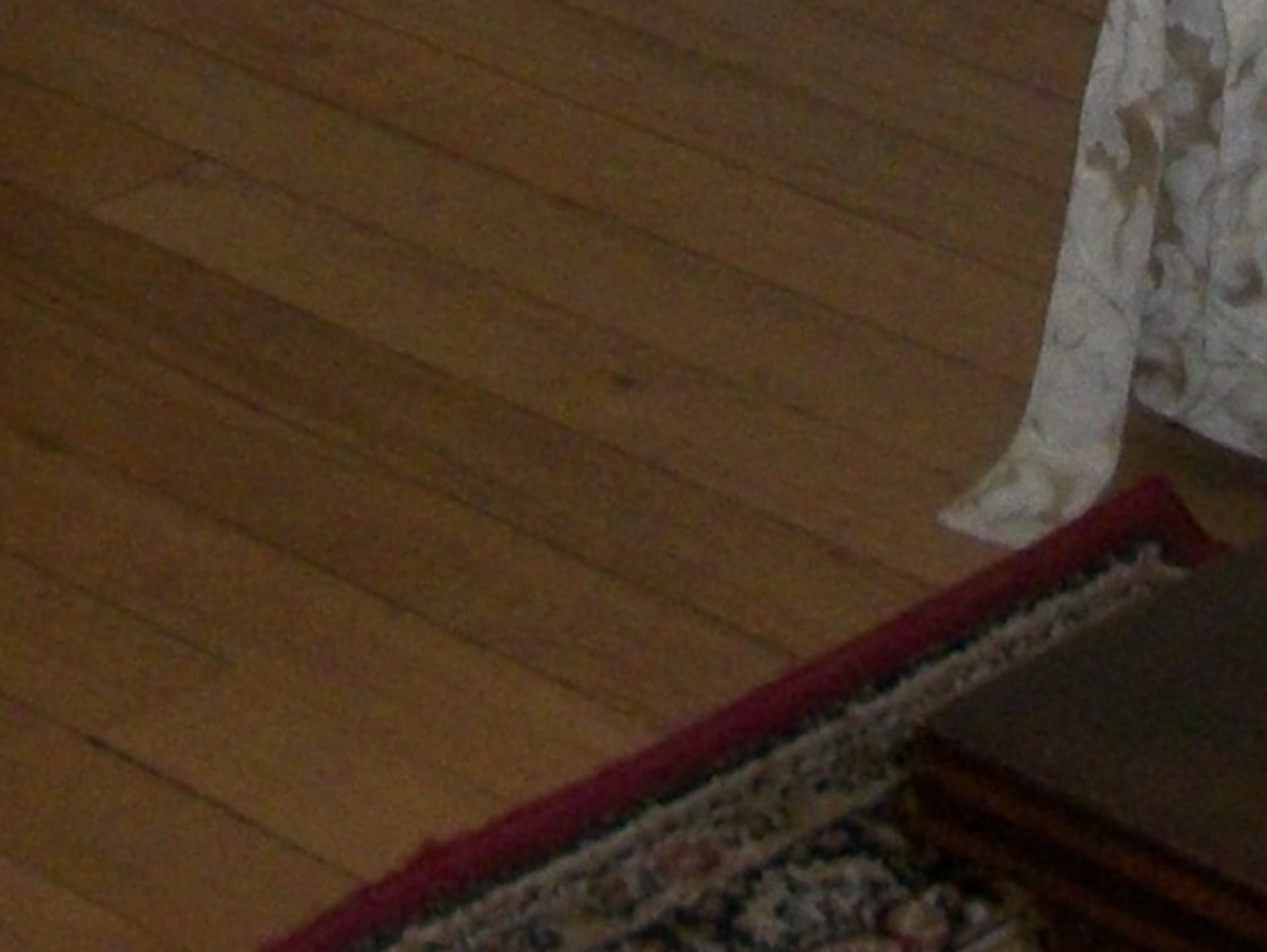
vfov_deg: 7.6
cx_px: 689
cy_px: -1637
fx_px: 6483
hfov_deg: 11.2
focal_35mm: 177
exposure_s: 1/60
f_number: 2.9
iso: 160
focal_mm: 5.7
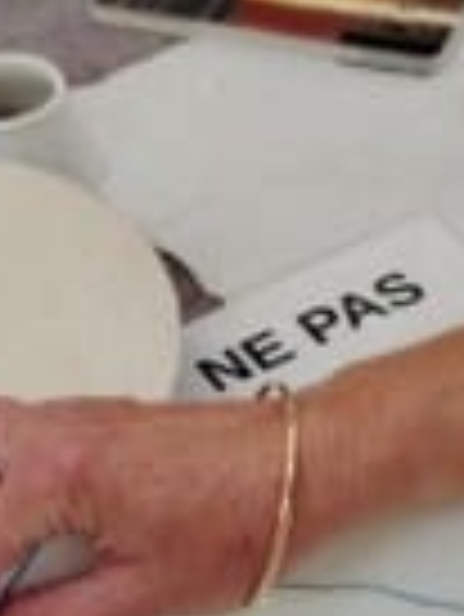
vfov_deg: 29.7
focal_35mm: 62
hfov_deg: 23.0
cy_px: 573
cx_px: 29
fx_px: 1106
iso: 656
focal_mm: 5.25
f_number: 1.75
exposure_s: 1/100
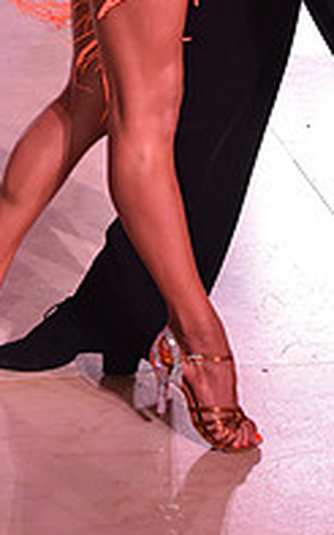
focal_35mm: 114
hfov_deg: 11.5
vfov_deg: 17.1
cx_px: 232
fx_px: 1662
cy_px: -187
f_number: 6.3
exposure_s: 1/320
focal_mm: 38
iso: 2500
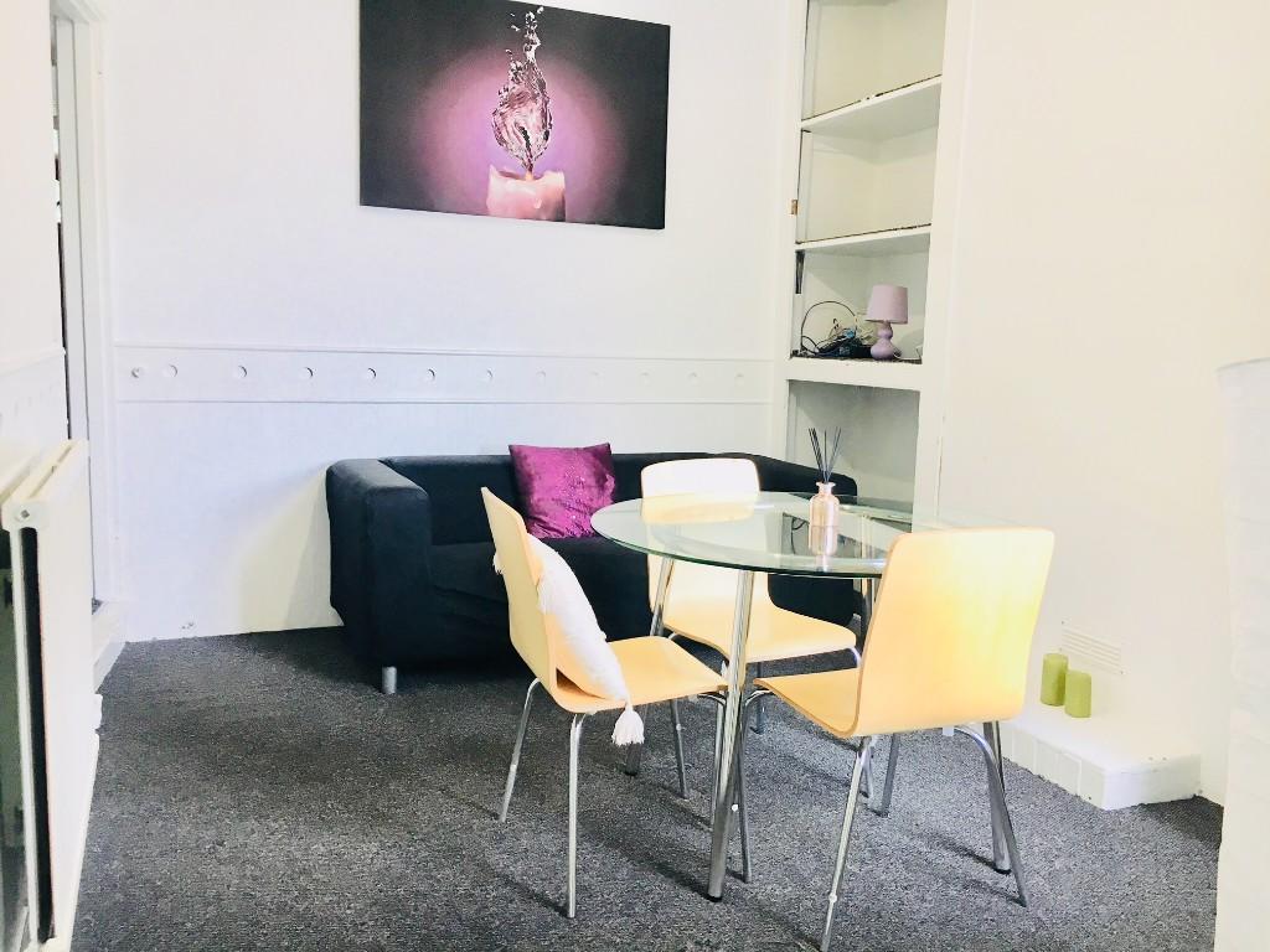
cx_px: 635
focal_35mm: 29
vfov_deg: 48.2
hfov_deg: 61.7
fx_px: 1064
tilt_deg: -9.0
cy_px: 476
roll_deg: -1.8
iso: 64
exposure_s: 1/33
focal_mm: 4.15
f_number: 2.2
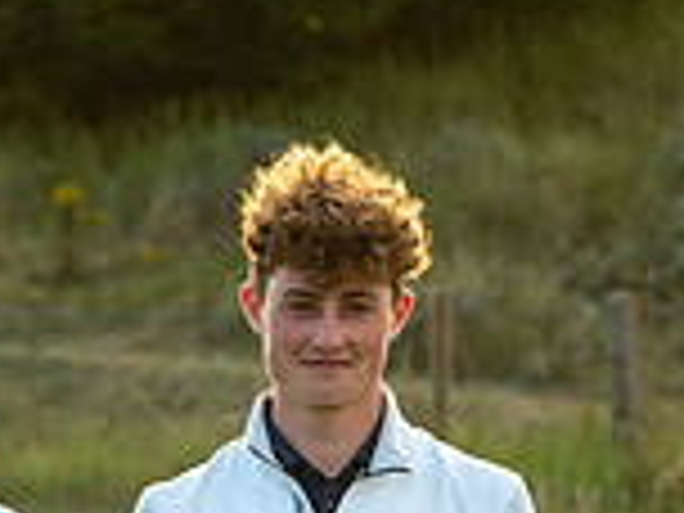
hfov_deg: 5.1
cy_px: 986
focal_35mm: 385
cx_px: 97
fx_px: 7607
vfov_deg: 3.8
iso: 100
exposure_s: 1/100
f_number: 9
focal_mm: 135
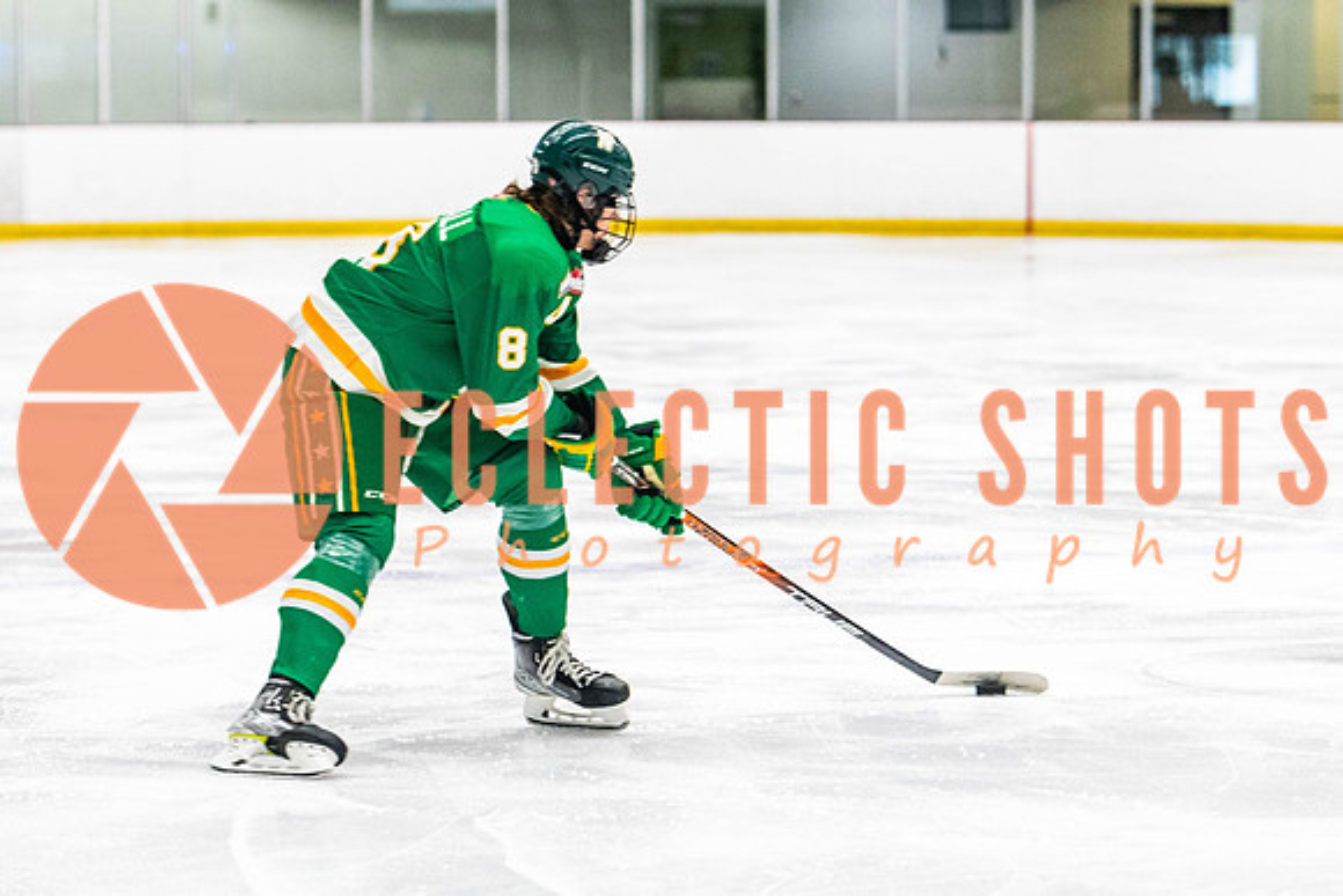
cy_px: 428
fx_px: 6424
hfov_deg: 11.9
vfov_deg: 8.0
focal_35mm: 172
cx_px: 517
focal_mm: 102
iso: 1800
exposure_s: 1/640
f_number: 2.8
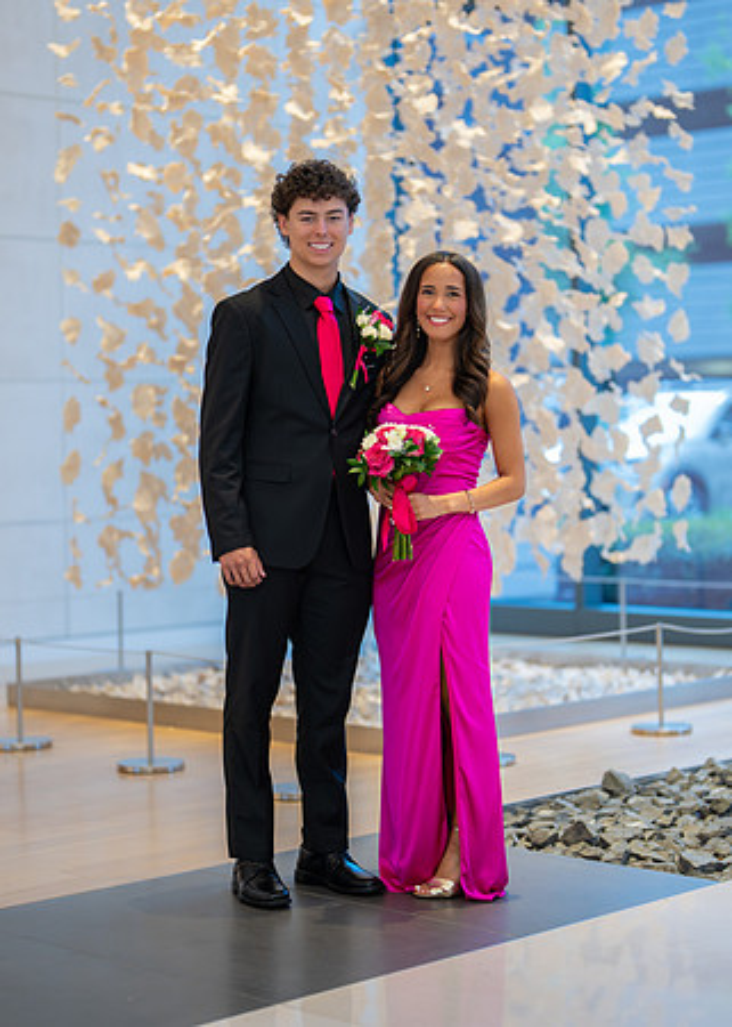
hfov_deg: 18.8
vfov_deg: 26.2
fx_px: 2208
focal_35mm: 76
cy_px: 525
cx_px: 371
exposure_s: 1/800
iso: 800
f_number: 1.2
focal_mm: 50
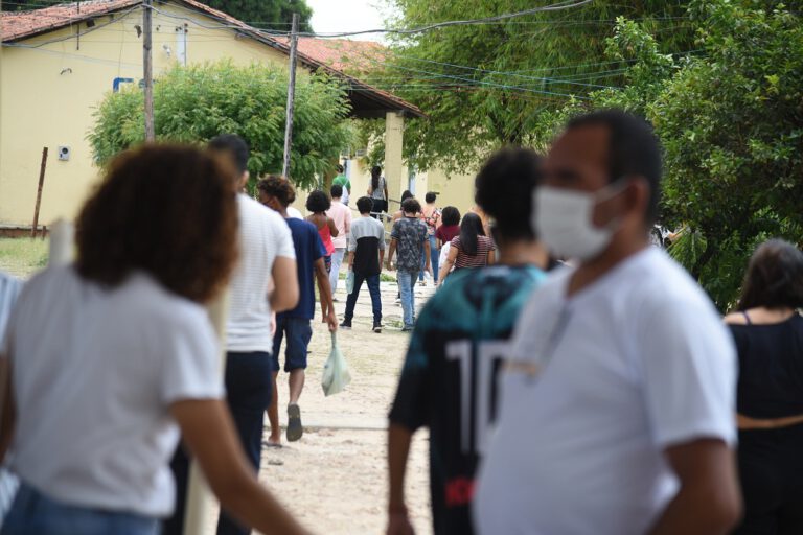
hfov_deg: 17.1
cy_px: 268
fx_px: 2676
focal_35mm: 120
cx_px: 402
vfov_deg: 11.4
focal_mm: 120
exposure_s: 1/400
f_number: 4.5
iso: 160
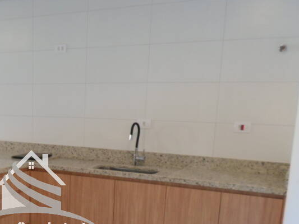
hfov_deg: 37.2
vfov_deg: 29.2
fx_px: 415
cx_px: 31
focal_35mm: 48
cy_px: 194
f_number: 2.5
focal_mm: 4.5
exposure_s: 1/45
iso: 80
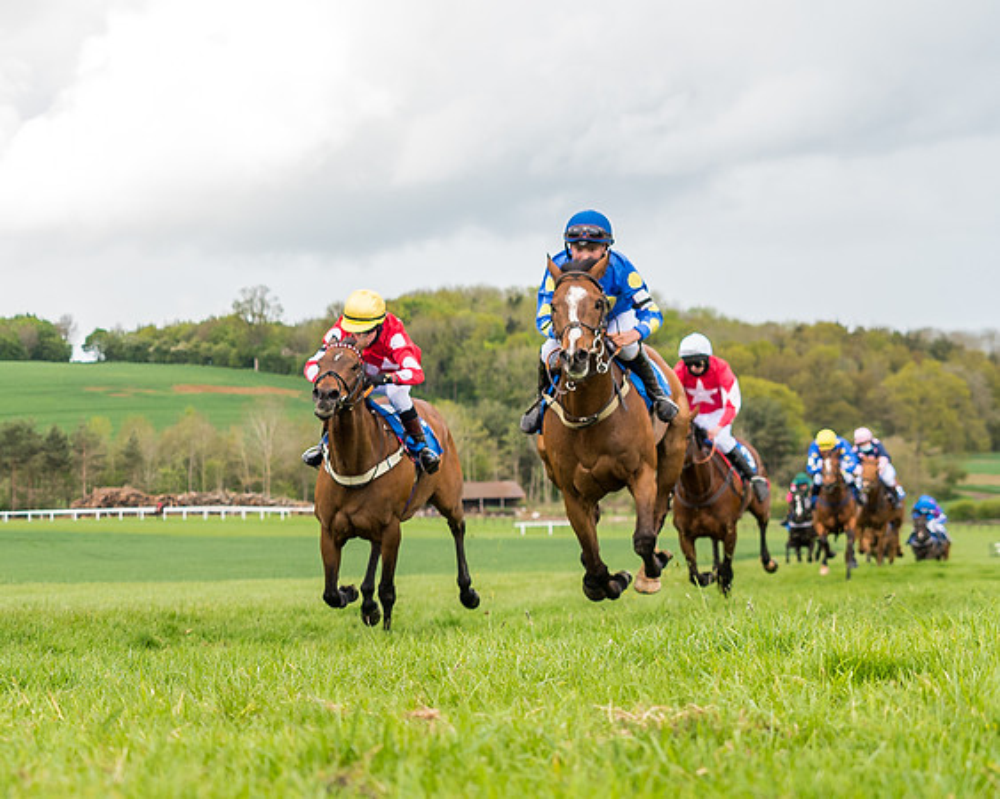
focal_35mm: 124
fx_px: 3670
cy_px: 309
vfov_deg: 12.4
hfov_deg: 14.8
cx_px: -323
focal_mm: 50
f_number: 5
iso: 400
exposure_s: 1/1250
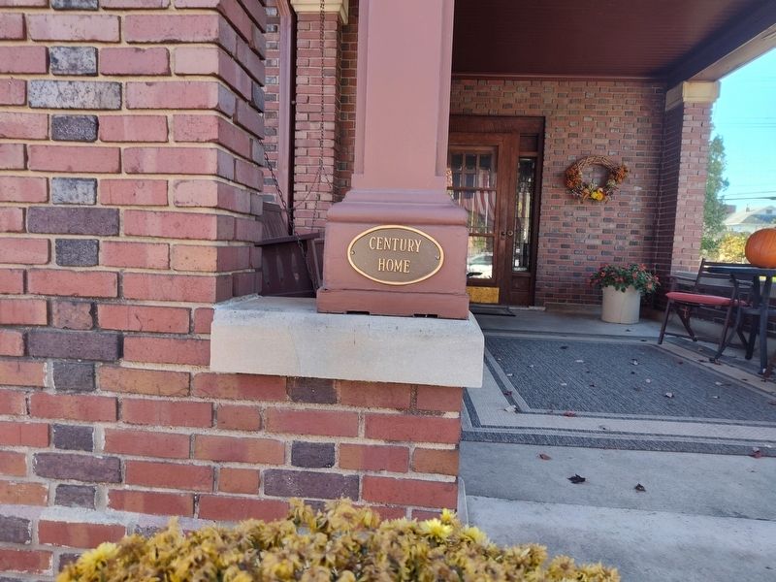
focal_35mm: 23
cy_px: 291
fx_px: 516
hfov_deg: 73.9
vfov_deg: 58.9
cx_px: 388
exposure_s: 1/120
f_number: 1.8
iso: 102
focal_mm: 5.56
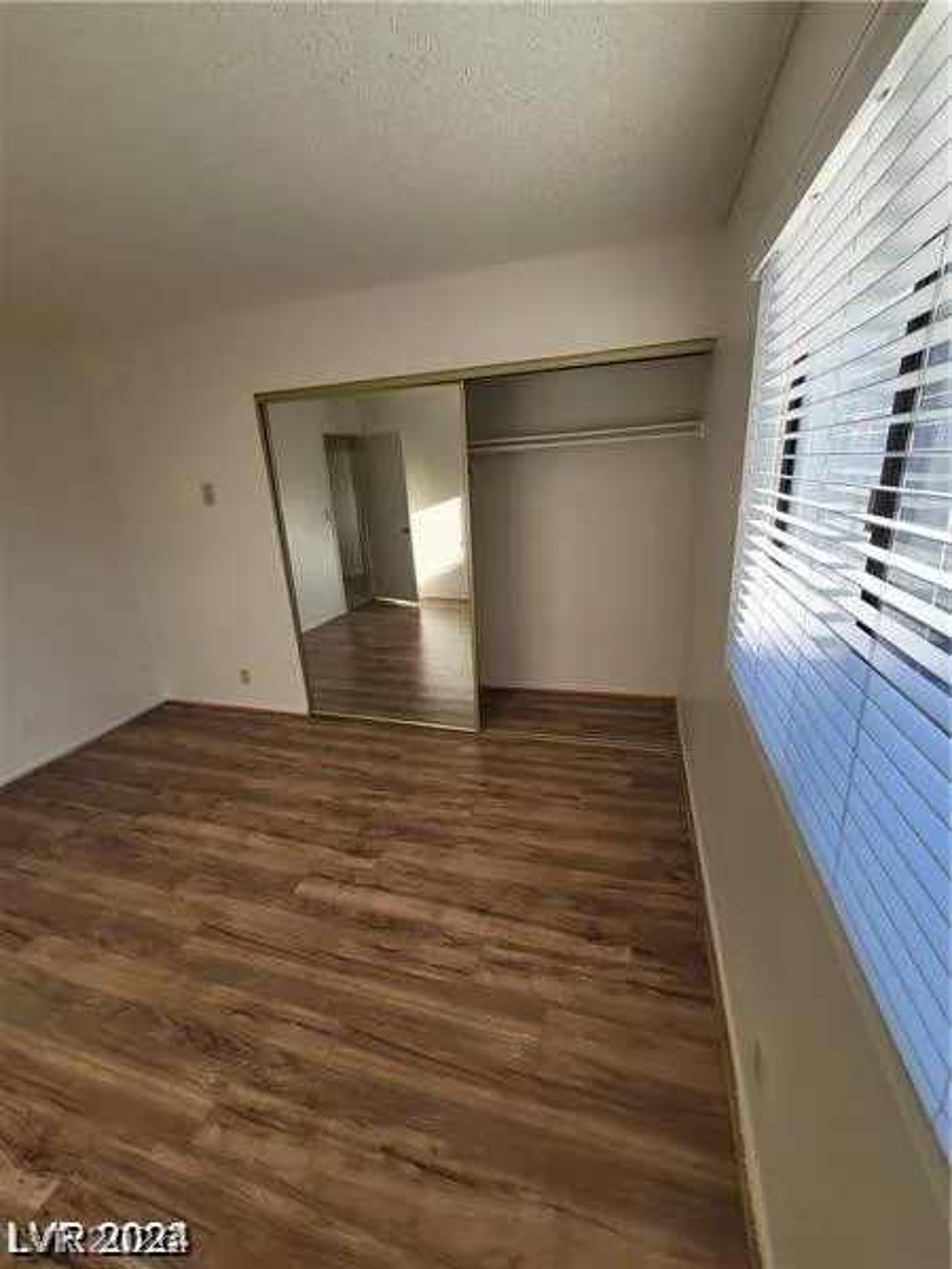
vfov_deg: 106.2
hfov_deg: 89.9
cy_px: 634
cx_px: 476
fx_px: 477
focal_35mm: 13
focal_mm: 2.2
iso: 80
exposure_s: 1/60
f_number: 2.2
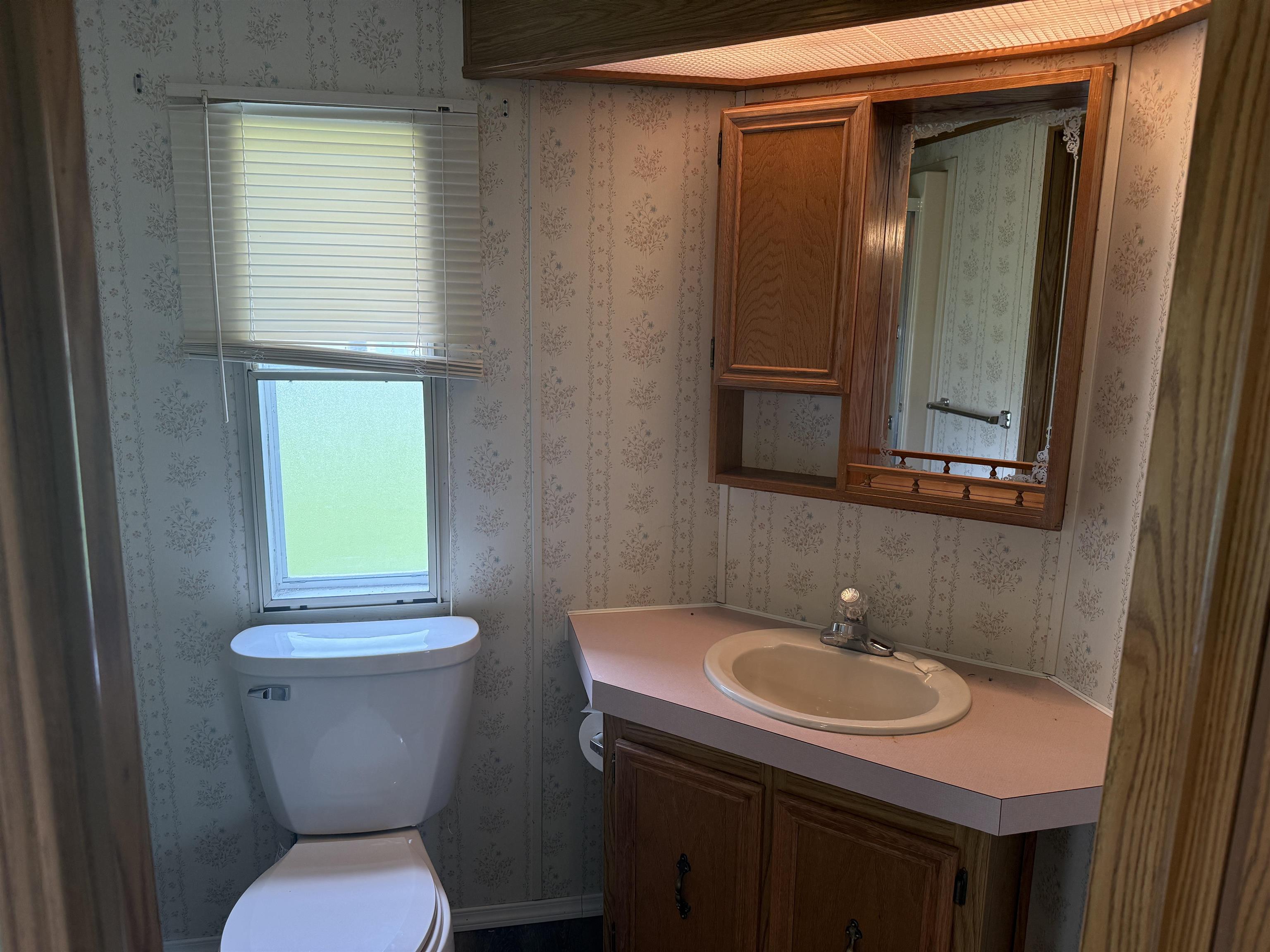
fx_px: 881
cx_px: 635
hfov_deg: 71.6
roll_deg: -0.8
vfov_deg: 56.8
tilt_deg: -10.6
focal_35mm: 24
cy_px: 476
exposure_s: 1/207
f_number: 1.78
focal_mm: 6.76
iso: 200
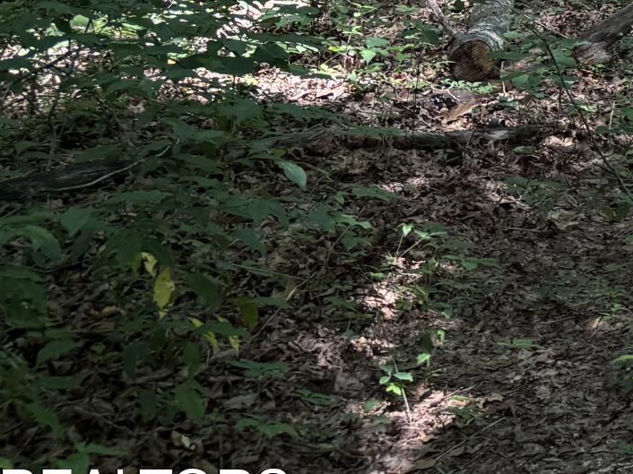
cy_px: -425
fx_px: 1865
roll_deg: -2.3
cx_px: 1210
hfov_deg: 15.8
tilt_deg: +2.3
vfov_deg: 12.9
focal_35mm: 102
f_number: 1.78
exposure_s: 1/403
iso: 100
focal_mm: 6.76
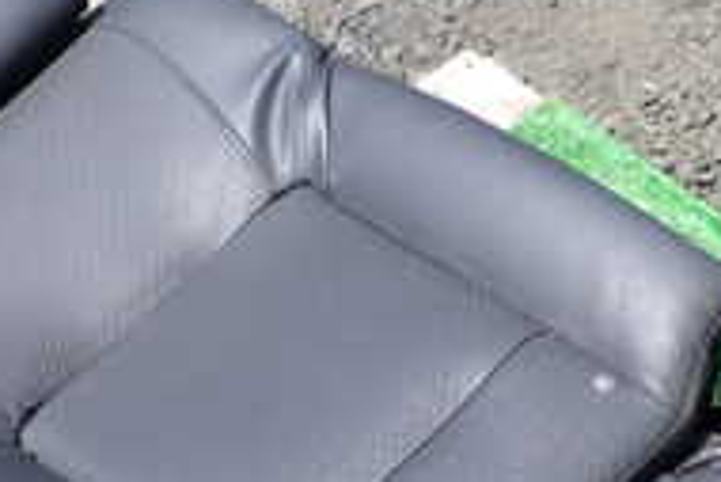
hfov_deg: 24.4
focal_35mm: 82
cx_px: 569
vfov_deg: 15.6
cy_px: 679
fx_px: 1643
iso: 100
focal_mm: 4.5
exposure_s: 1/640
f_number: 2.8
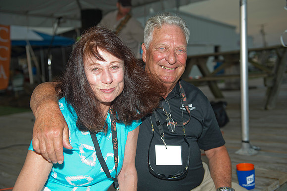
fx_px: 351
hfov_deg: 44.5
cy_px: 96
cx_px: 144
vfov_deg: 30.5
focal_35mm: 44
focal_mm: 44
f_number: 3.5
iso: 125
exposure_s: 1/160
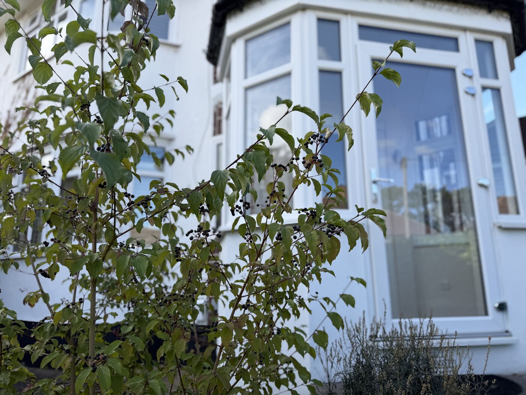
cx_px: 263
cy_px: 198
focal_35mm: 24
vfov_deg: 56.8
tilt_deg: +12.7
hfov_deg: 71.6
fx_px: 365
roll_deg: +0.7
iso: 80
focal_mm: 6.76
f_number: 1.78
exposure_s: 1/1770
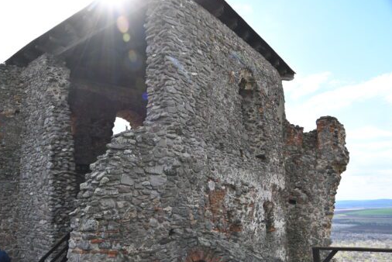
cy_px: 139
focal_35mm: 32
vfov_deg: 41.2
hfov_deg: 58.4
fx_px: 349
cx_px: 163
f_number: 5.6
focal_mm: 18
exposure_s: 1/250
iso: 100
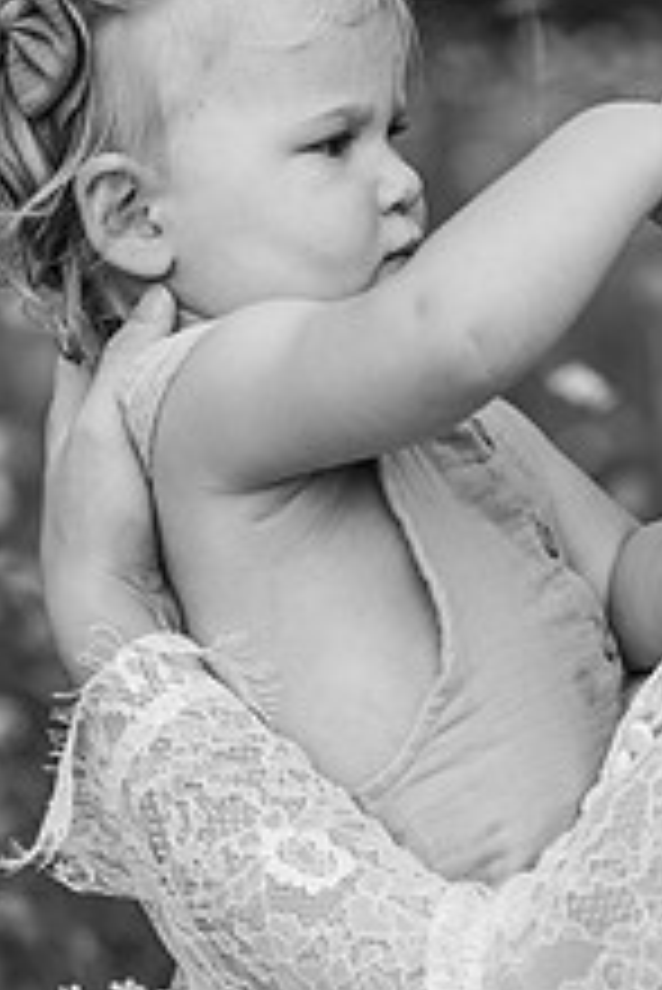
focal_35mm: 174
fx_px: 4792
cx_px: 441
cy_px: 333
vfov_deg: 11.8
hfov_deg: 7.9
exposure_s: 1/1250
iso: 250
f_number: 3.5
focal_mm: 85
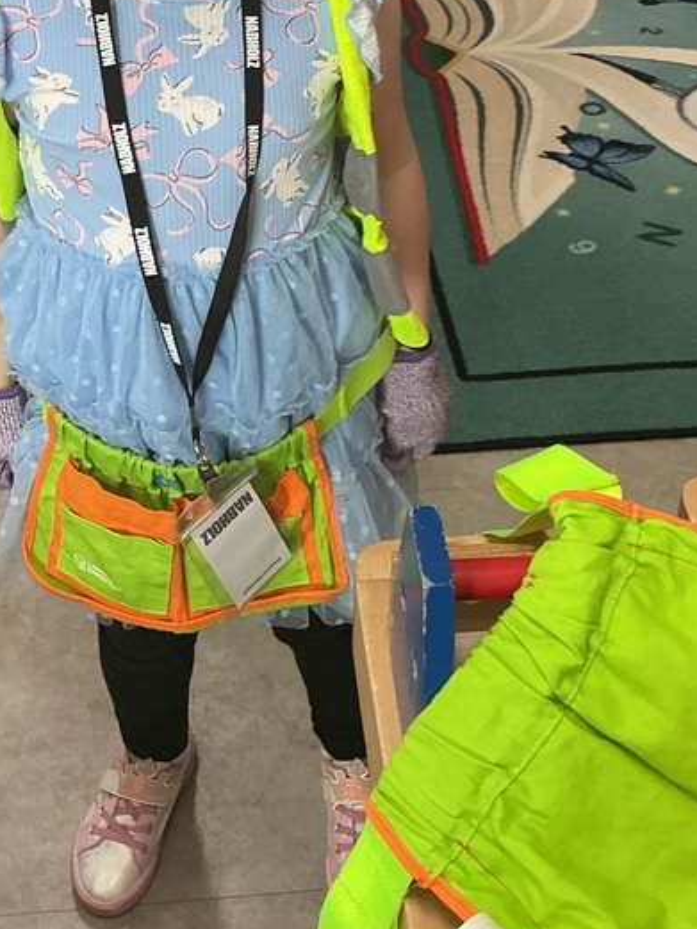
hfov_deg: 25.6
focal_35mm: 57
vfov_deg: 32.3
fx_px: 1530
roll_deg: +2.6
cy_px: 118
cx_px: 250
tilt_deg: -36.2
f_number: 1.8
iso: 64
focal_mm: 3
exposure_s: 1/60
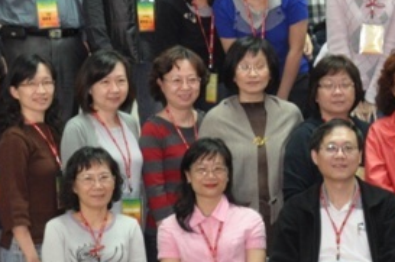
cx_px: 482
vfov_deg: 6.1
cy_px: 23
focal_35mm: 225
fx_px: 2464
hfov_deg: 9.0
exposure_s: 1/13
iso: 800
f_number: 5.3
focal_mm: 40
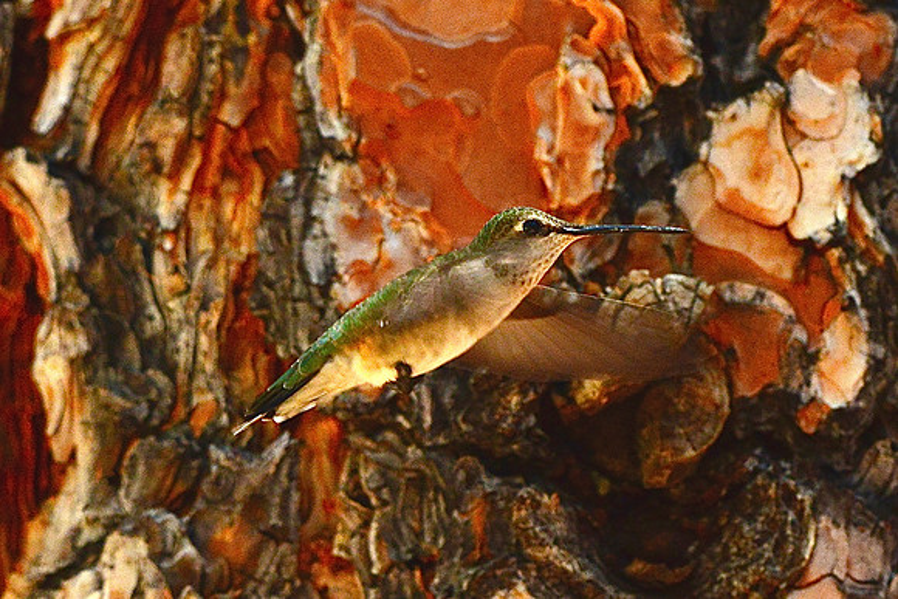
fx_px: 5738
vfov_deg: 6.0
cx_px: 449
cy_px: 300
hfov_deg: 8.9
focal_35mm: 230
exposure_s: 1/320
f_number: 10
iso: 1600
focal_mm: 230
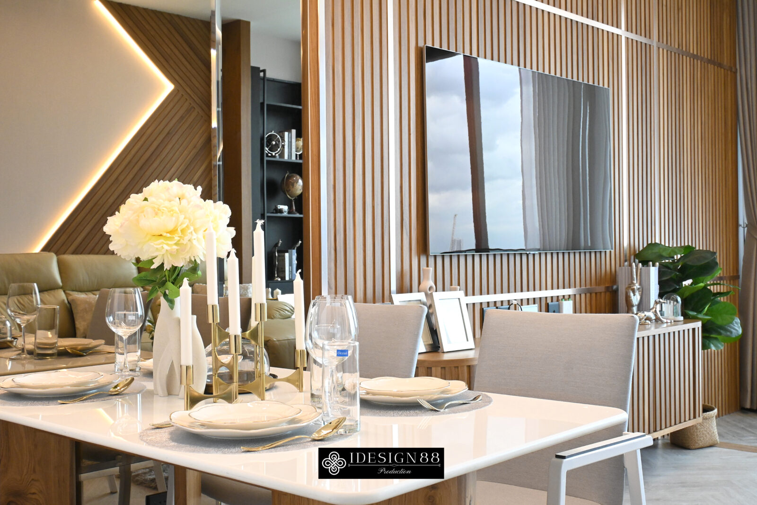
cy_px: 252
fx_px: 867
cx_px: 378
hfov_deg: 47.1
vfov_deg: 32.4
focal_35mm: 41
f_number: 8
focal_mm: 27.5
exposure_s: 1/60
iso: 1600
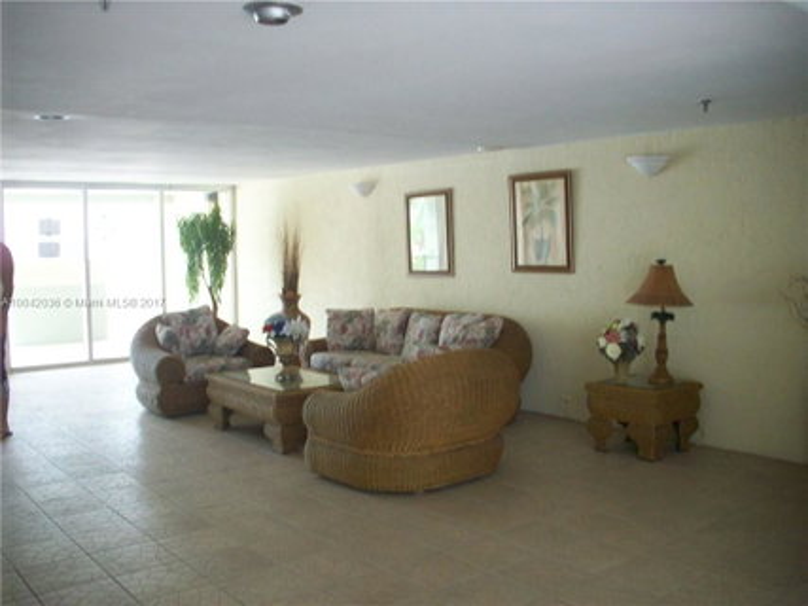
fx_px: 863
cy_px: 303
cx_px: 404
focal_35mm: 37
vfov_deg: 38.6
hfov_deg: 50.2
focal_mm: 6.2
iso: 160
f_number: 2.8
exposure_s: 1/15.8
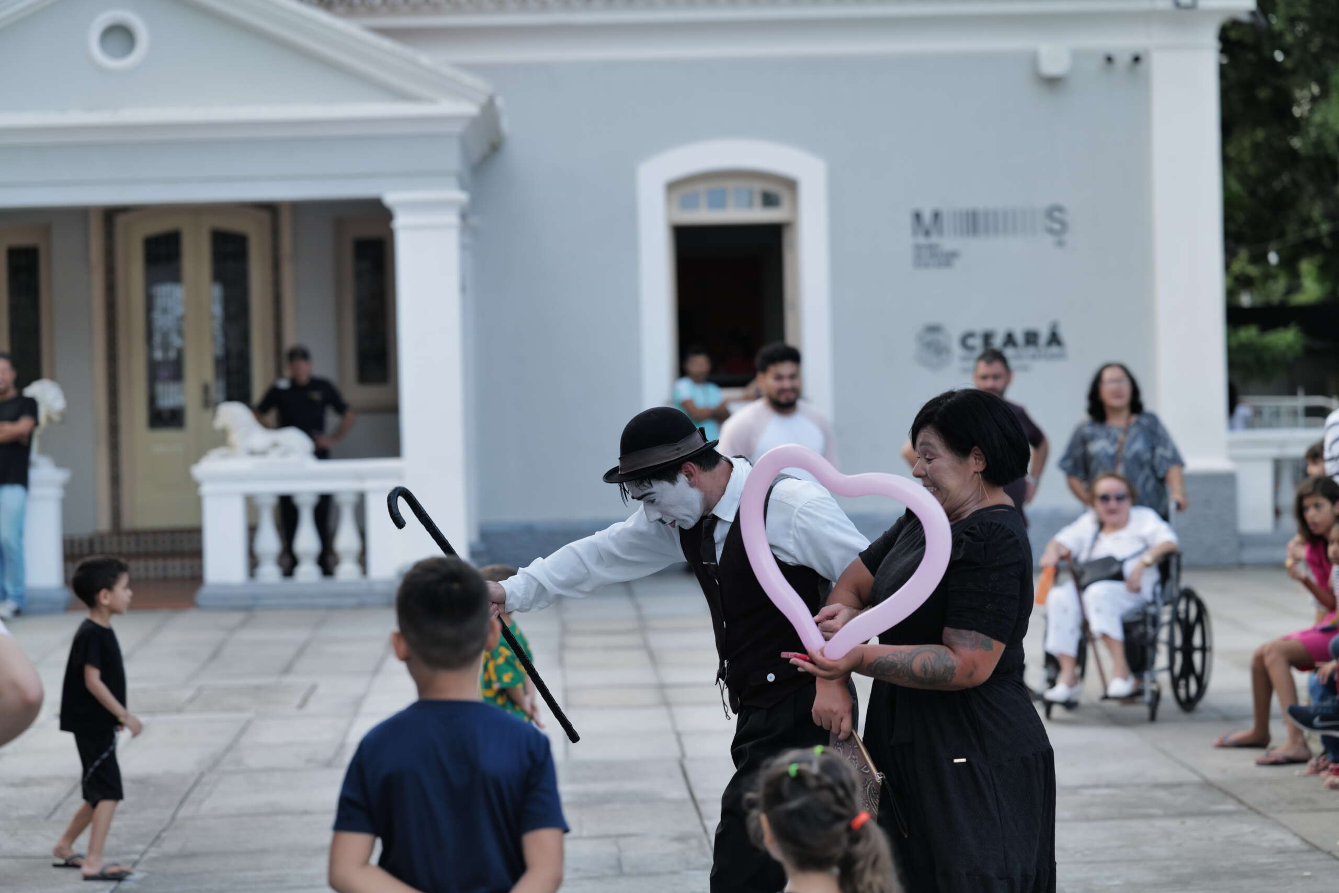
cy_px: 446
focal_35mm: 90
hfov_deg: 22.6
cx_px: 670
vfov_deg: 15.2
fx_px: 3347
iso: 200
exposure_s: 1/320
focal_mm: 90
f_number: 2.9
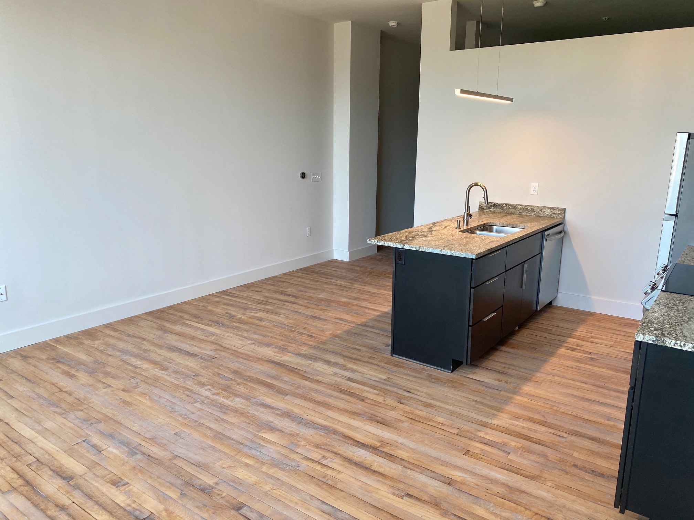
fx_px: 521
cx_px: 347
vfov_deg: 53.1
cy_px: 260
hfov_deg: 67.3
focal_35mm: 26
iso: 80
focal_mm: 4.25
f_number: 1.8
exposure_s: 1/120
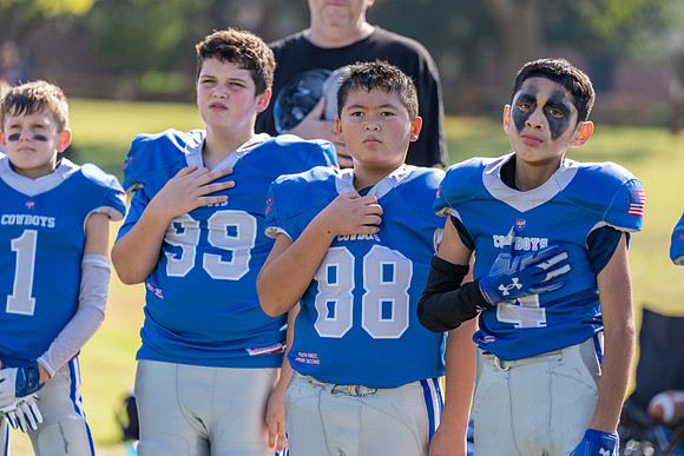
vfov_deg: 7.1
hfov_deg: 10.6
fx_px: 3687
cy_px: 228
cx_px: 342
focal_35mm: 194
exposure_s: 1/500
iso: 100
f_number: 3.5
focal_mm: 194
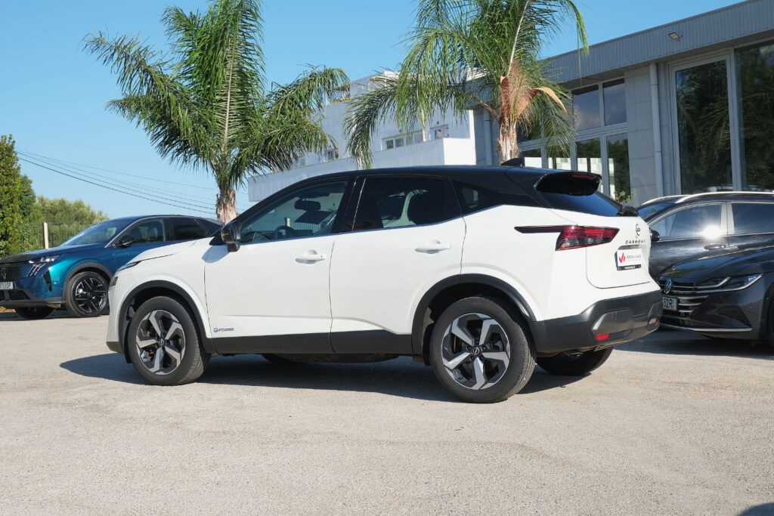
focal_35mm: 51
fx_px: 1097
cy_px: 258
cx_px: 387
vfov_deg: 26.5
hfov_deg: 38.9
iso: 160
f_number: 9
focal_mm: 34.3
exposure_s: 1/250
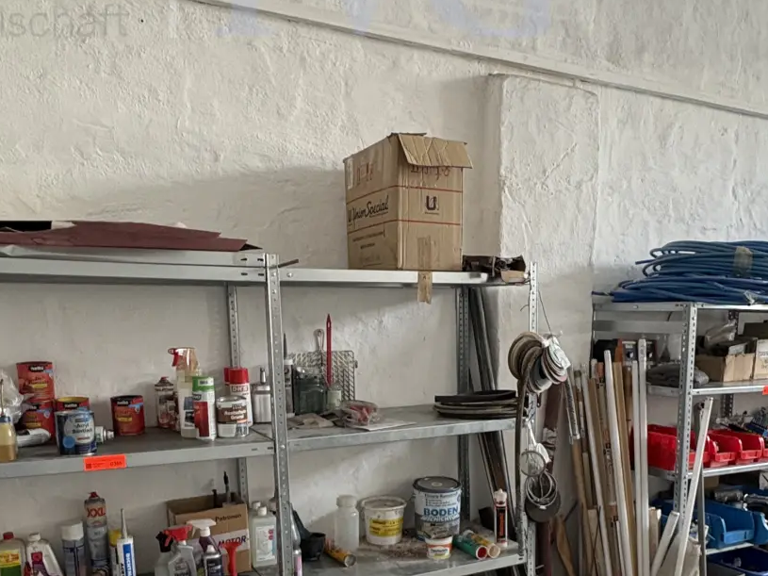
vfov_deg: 41.5
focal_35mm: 33
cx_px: 426
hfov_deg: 55.2
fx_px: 732
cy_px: 440
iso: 320
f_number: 2.2
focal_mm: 2.22
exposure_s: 1/60
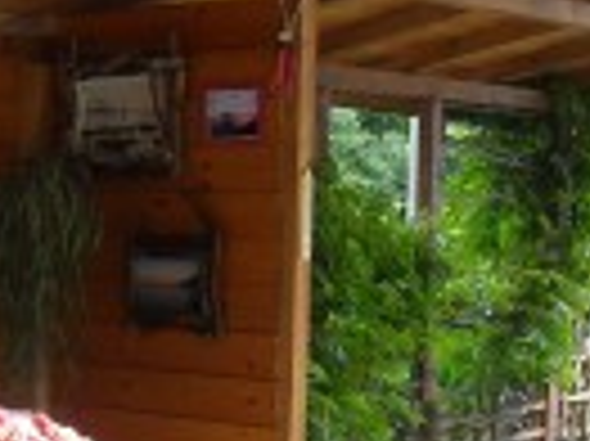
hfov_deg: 19.1
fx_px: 1703
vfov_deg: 14.3
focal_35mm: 100
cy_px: 538
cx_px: 11
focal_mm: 5.7
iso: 64
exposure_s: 1/141
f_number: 2.8
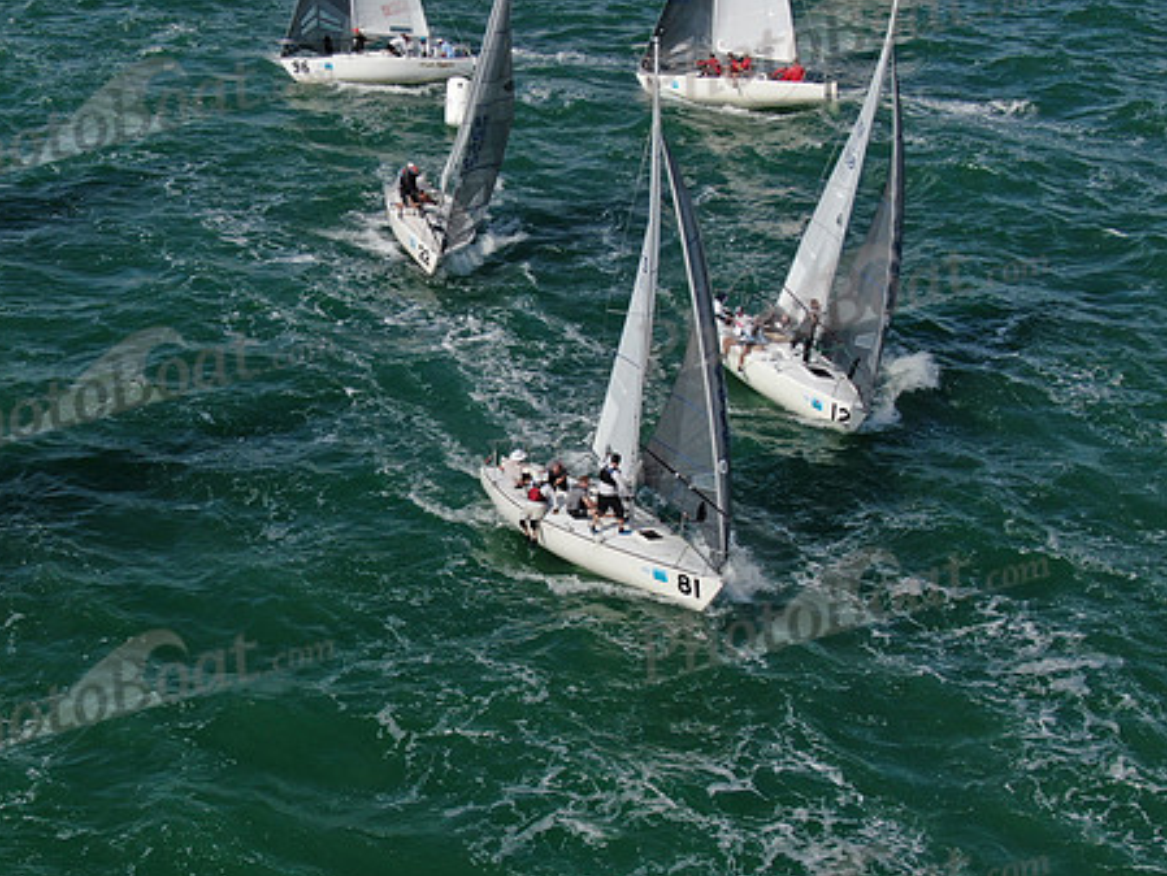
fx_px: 2091
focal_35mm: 62
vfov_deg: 23.6
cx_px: 489
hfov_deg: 31.1
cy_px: 498
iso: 100
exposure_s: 1/1250
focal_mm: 8.6
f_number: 3.8
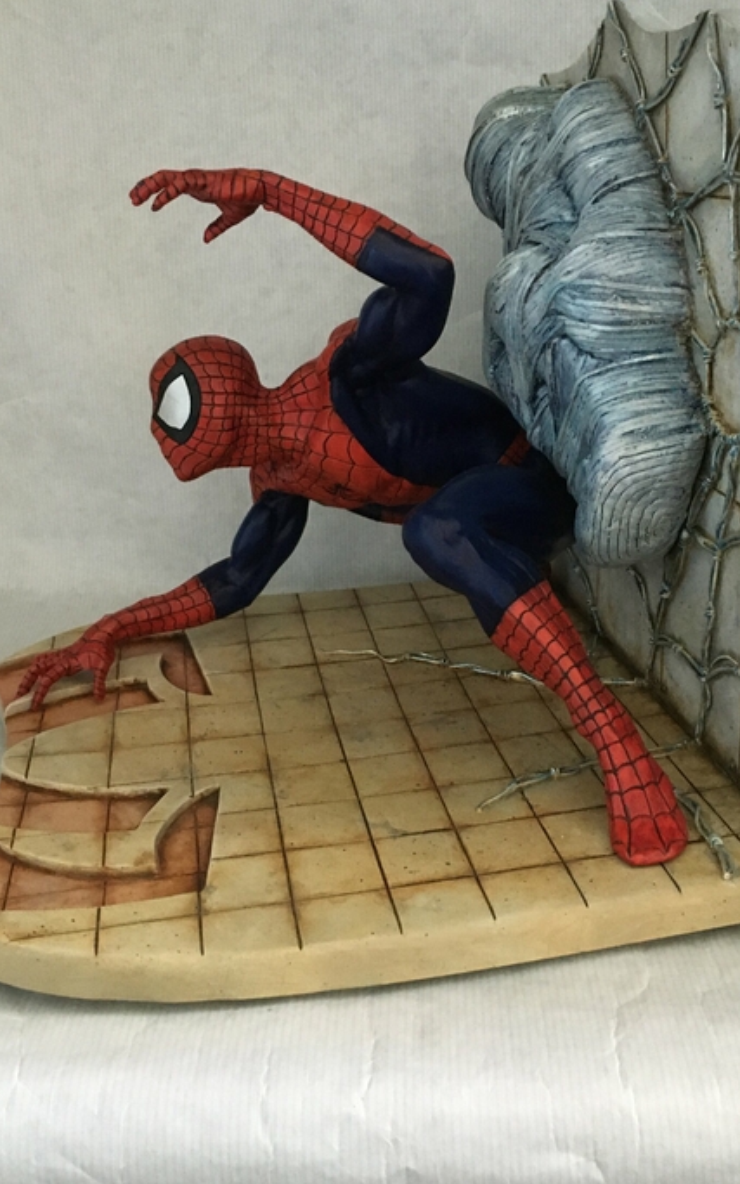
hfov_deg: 35.3
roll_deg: +1.6
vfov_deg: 53.9
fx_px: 1161
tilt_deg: -18.7
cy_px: 543
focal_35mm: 36
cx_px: 426
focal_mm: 4.15
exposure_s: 1/17
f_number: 2.2
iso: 250
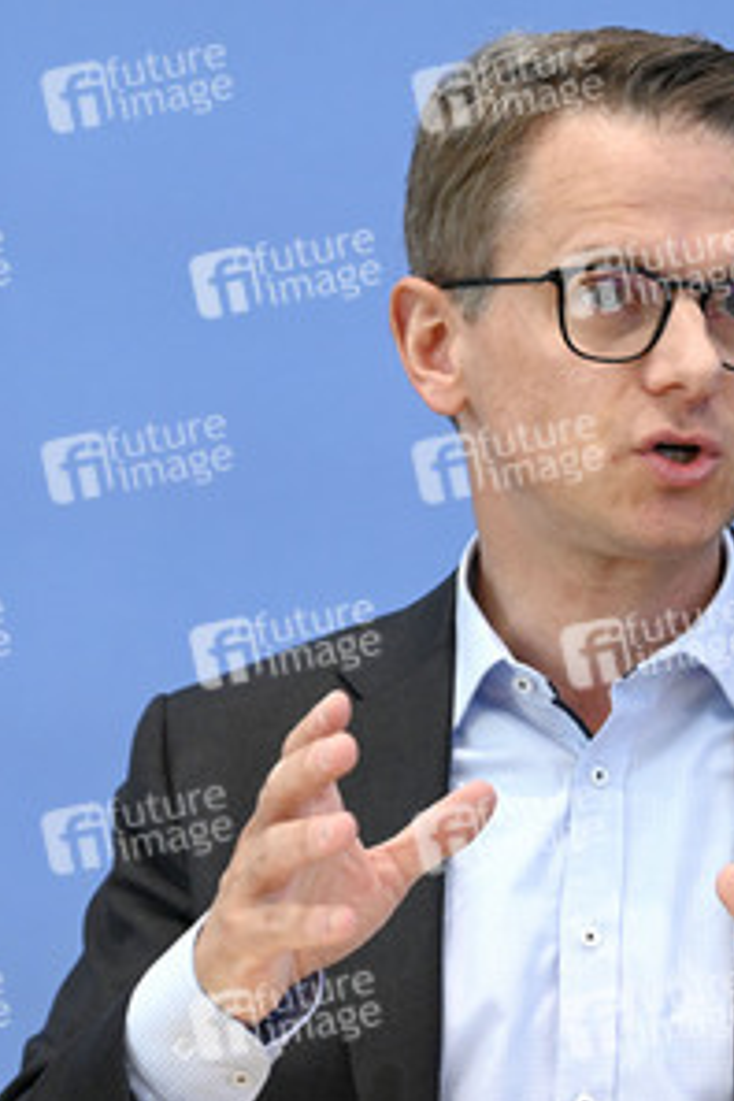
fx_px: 5107
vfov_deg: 12.3
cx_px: 558
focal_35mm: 167
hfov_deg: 8.2
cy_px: 552
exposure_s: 1/640
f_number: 5.6
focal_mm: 110
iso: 3200
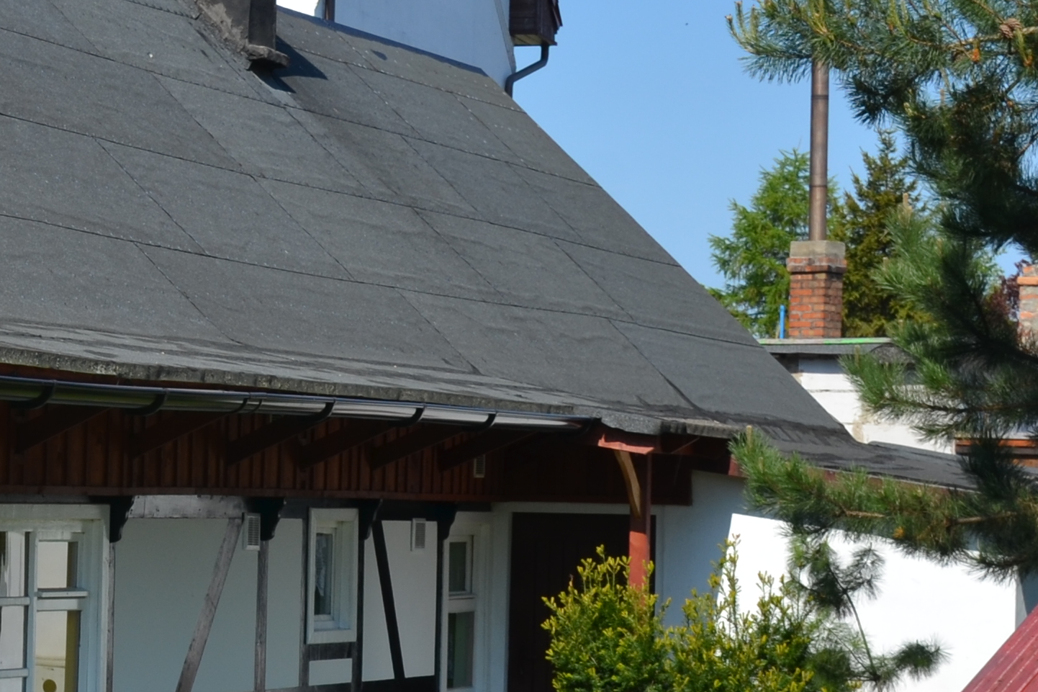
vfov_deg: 10.3
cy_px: 482
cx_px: -175
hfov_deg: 14.9
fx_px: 3834
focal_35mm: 133
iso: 100
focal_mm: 26
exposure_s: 1/250
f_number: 8
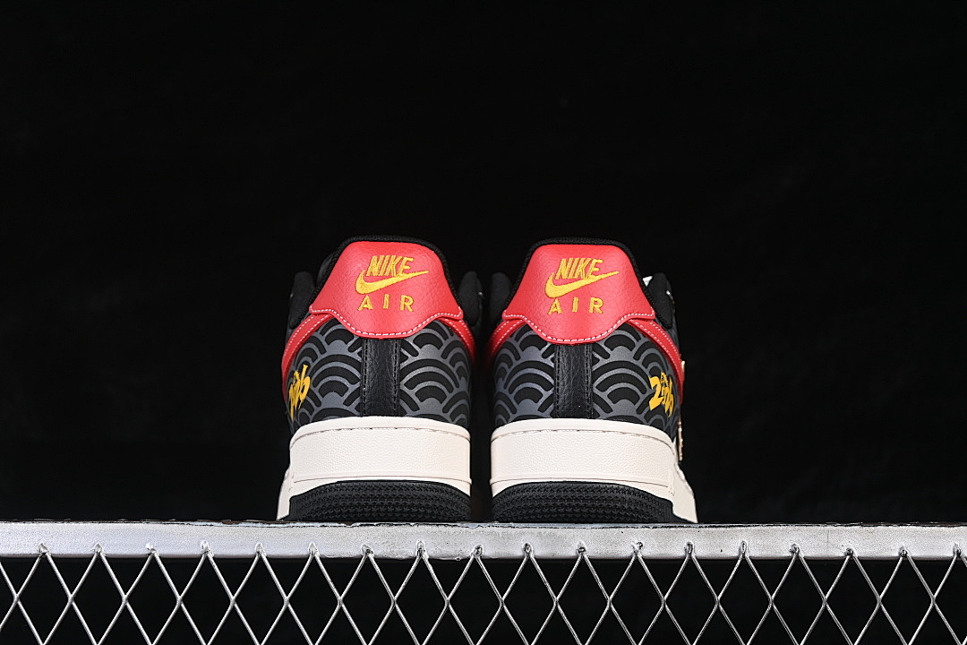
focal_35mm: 75
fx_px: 2014
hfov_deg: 27.0
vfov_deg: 18.2
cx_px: 484
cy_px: 322
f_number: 6.3
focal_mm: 50
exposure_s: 1/60
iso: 160
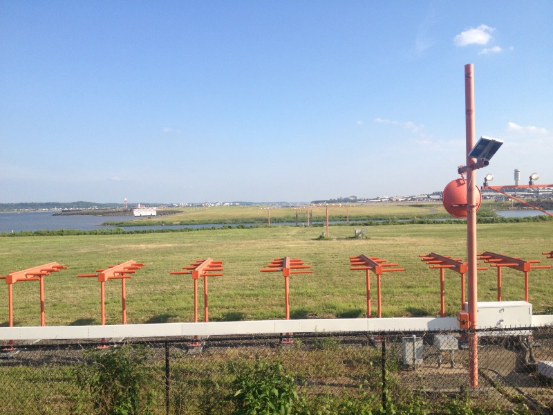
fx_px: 559
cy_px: 208
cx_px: 276
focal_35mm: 35
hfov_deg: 52.6
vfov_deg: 40.7
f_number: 2.4
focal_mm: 4.28
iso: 50
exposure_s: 1/1284
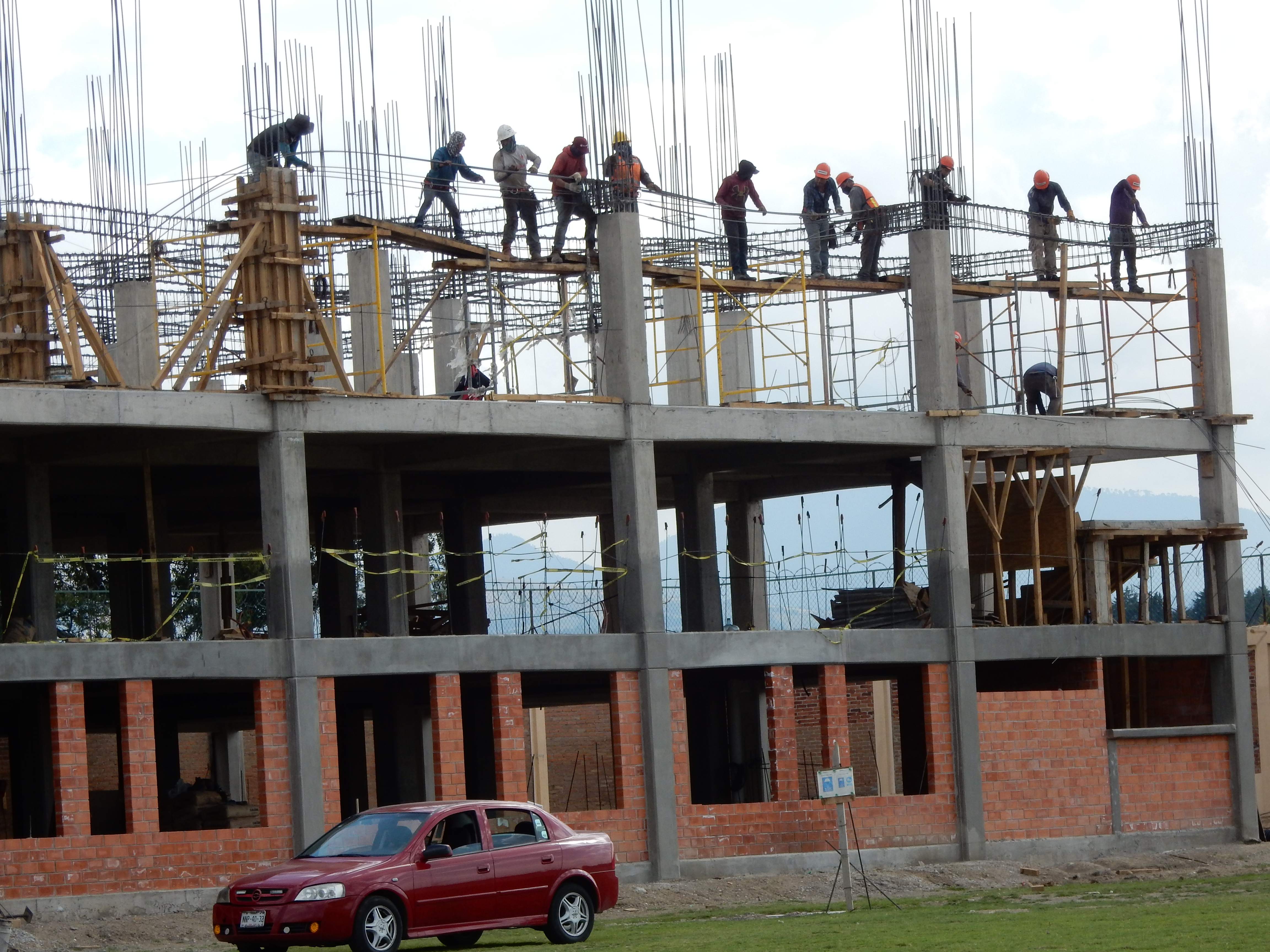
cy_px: 476
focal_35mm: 164
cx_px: 635
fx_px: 6017
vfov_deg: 9.1
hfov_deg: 12.0
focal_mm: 29.2
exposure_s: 1/320
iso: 125
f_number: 6
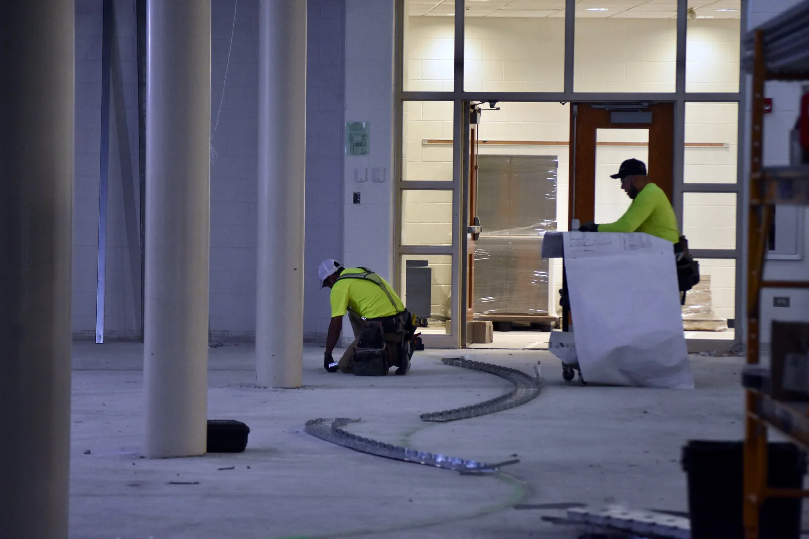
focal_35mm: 128
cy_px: 270
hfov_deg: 16.1
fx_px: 2865
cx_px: 404
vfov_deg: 10.8
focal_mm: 85
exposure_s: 1/60
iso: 2000
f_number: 4.2
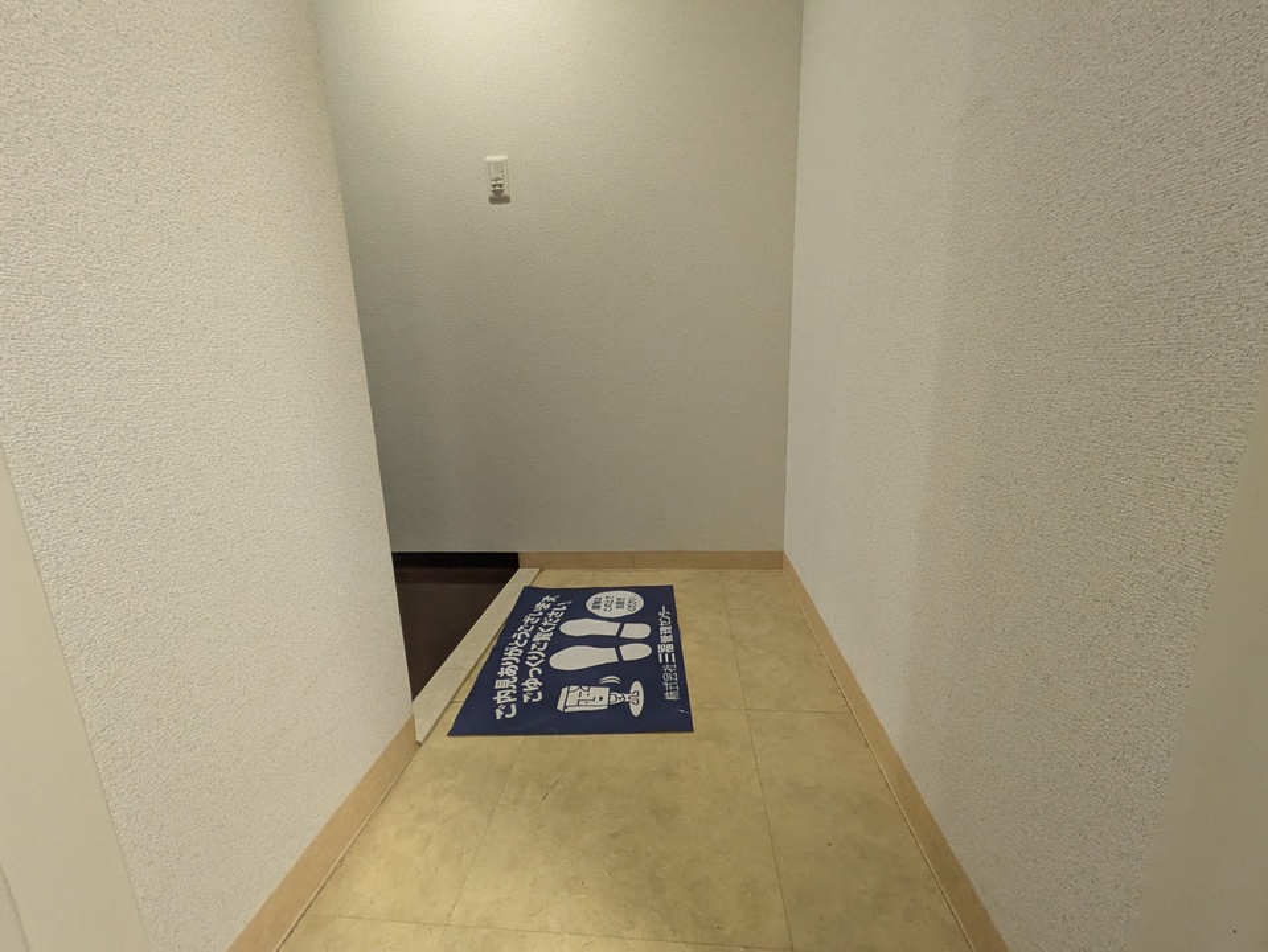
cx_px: 634
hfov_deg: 102.0
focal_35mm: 14
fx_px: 513
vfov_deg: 85.7
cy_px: 476
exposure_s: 1/60
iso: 870
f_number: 2.2
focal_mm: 1.83
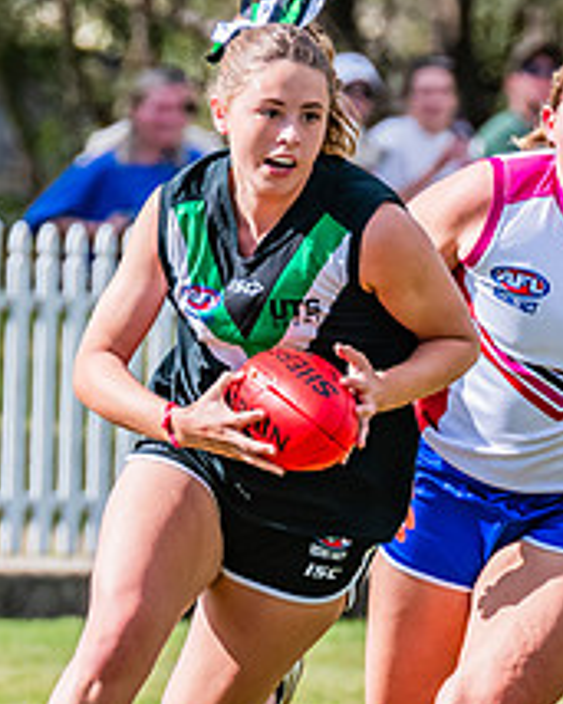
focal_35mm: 1447
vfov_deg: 1.3
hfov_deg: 1.1
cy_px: 613
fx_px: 30160
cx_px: 359
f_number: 10
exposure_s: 1/1250
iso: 800
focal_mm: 380
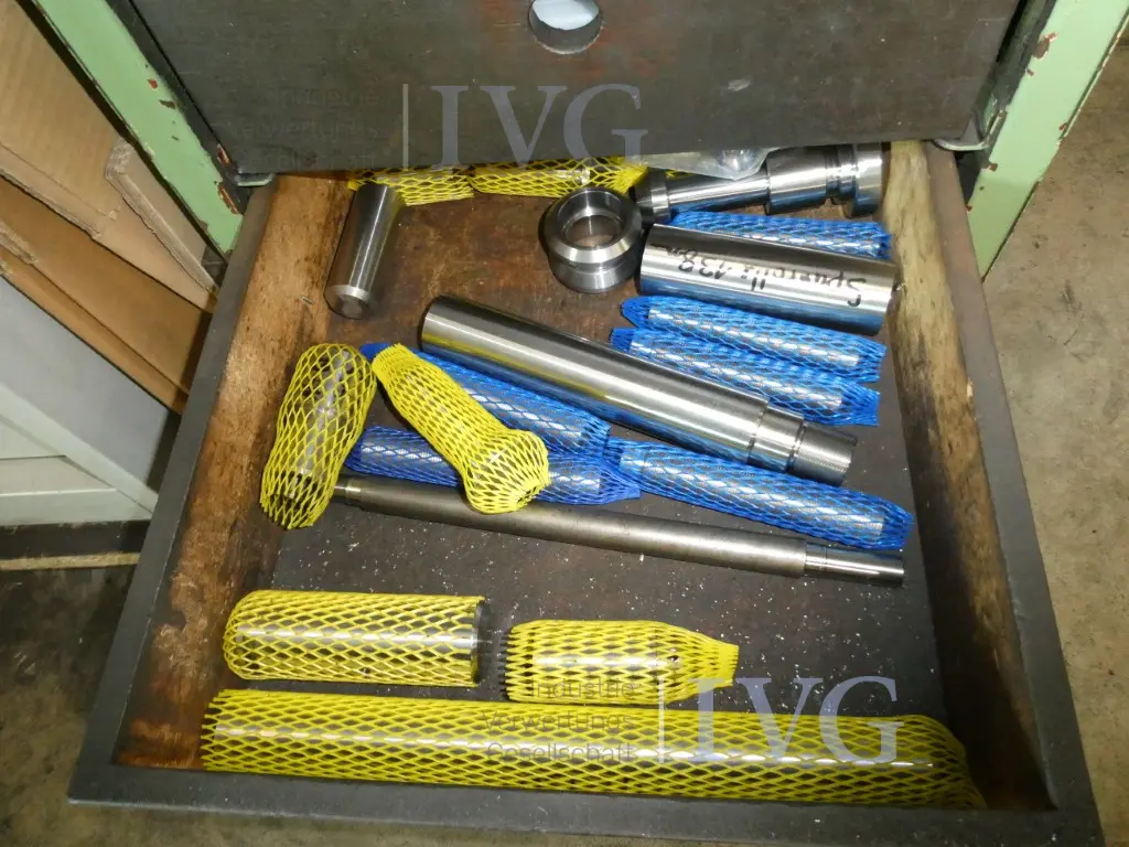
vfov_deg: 56.8
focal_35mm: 24
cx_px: 564
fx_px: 783
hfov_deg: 71.6
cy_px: 424
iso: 800
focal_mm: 4.3
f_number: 3.3
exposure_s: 1/60
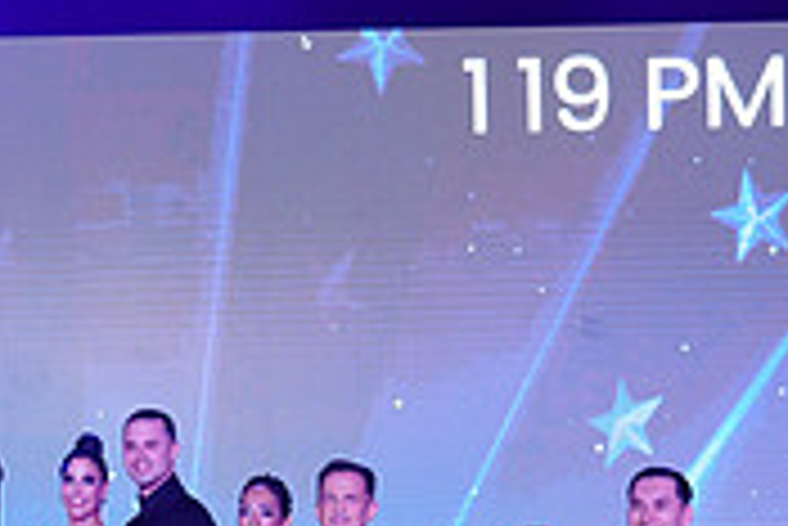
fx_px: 2103
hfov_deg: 21.1
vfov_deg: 13.6
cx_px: 252
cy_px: 740
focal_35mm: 96
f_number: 4
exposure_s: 1/500
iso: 2000
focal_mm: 29
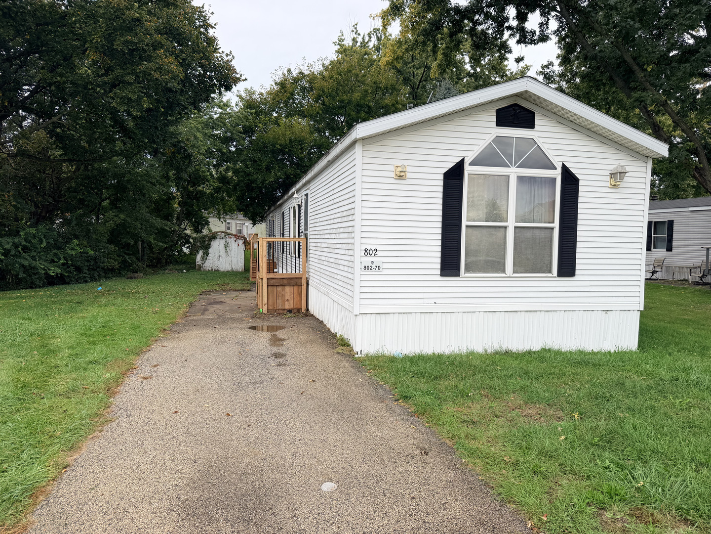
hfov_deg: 71.6
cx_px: 356
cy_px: 267
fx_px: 493
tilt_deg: -3.8
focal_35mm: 24
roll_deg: -0.1
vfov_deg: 56.8
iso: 80
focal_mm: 6.76
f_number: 1.78
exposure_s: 1/2110
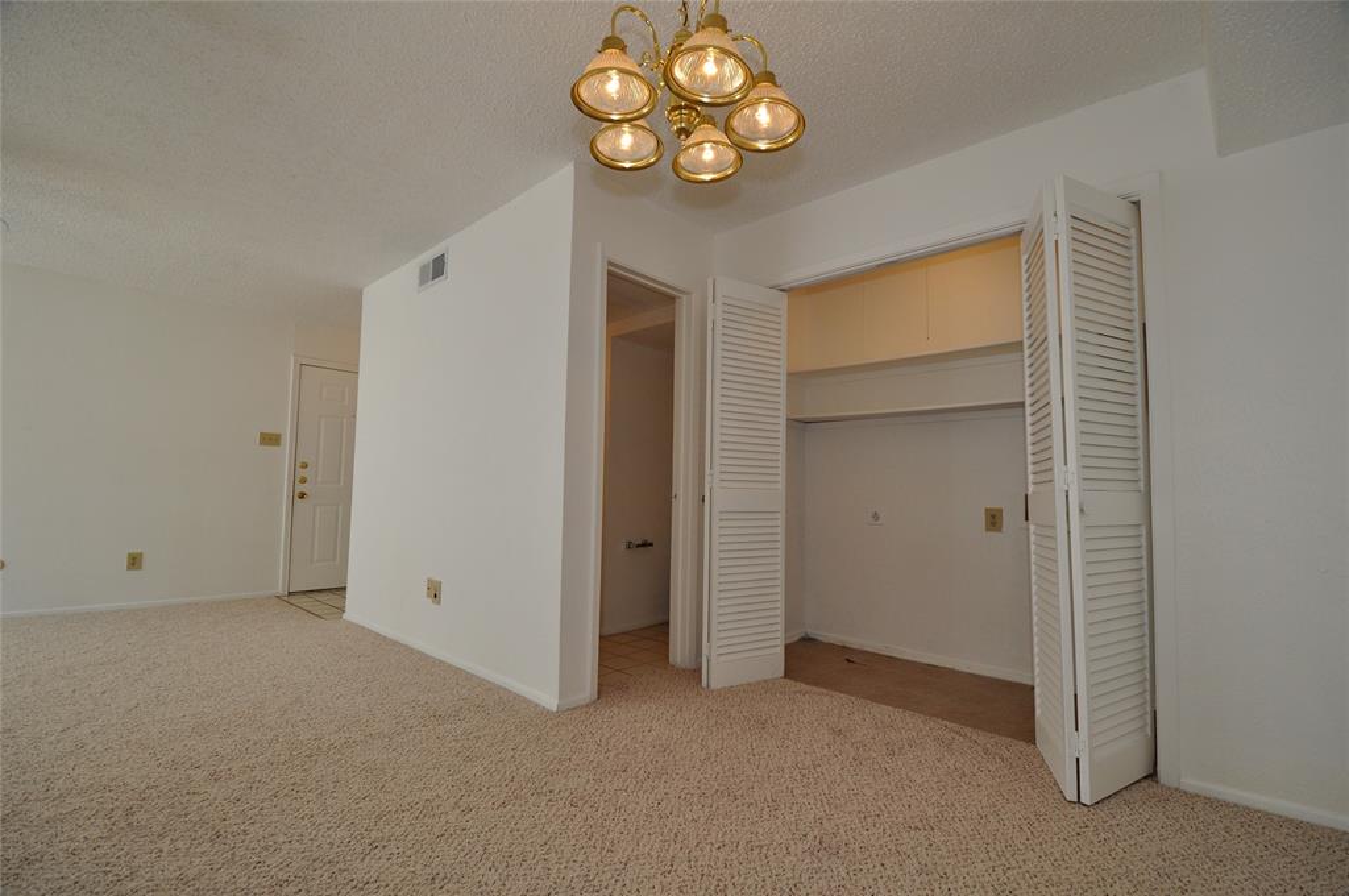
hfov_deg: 100.5
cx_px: 674
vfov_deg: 77.2
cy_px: 448
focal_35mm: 15
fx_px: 561
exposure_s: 1/125
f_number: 5.6
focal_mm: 10
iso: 360
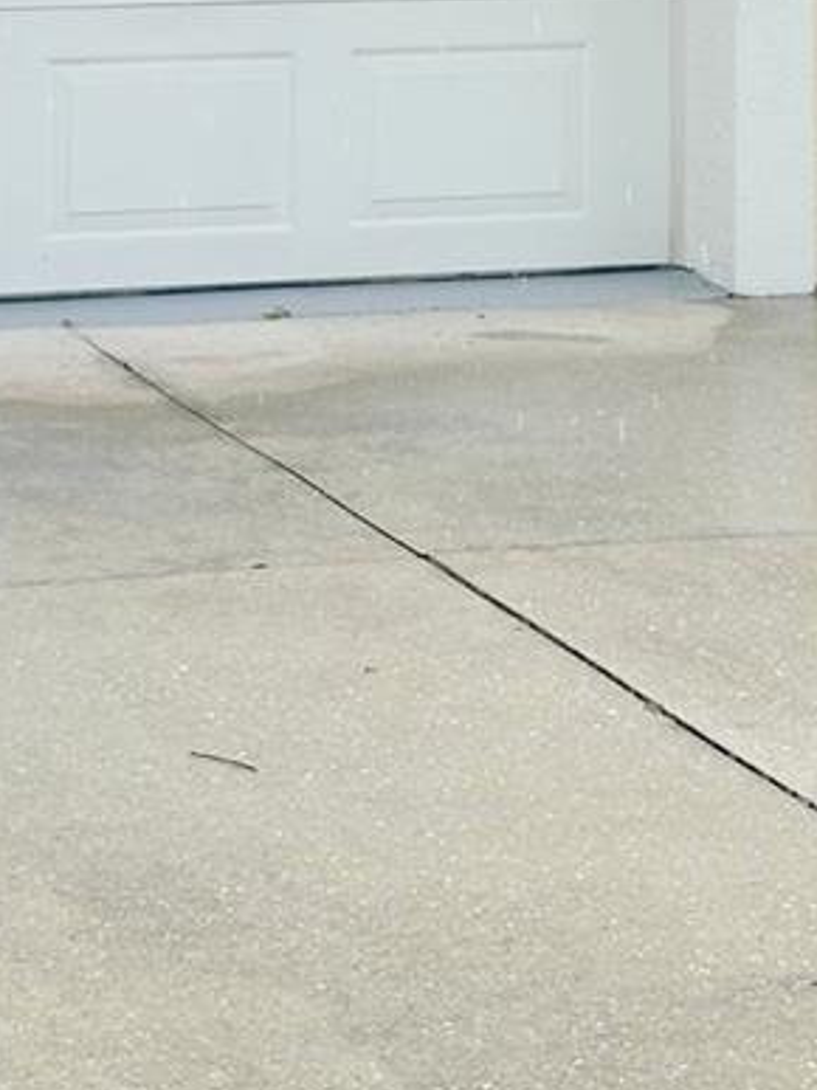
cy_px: -538
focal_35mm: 149
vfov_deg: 12.6
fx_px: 4691
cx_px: 378
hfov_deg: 10.0
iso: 64
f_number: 1.78
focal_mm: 6.86
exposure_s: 1/714
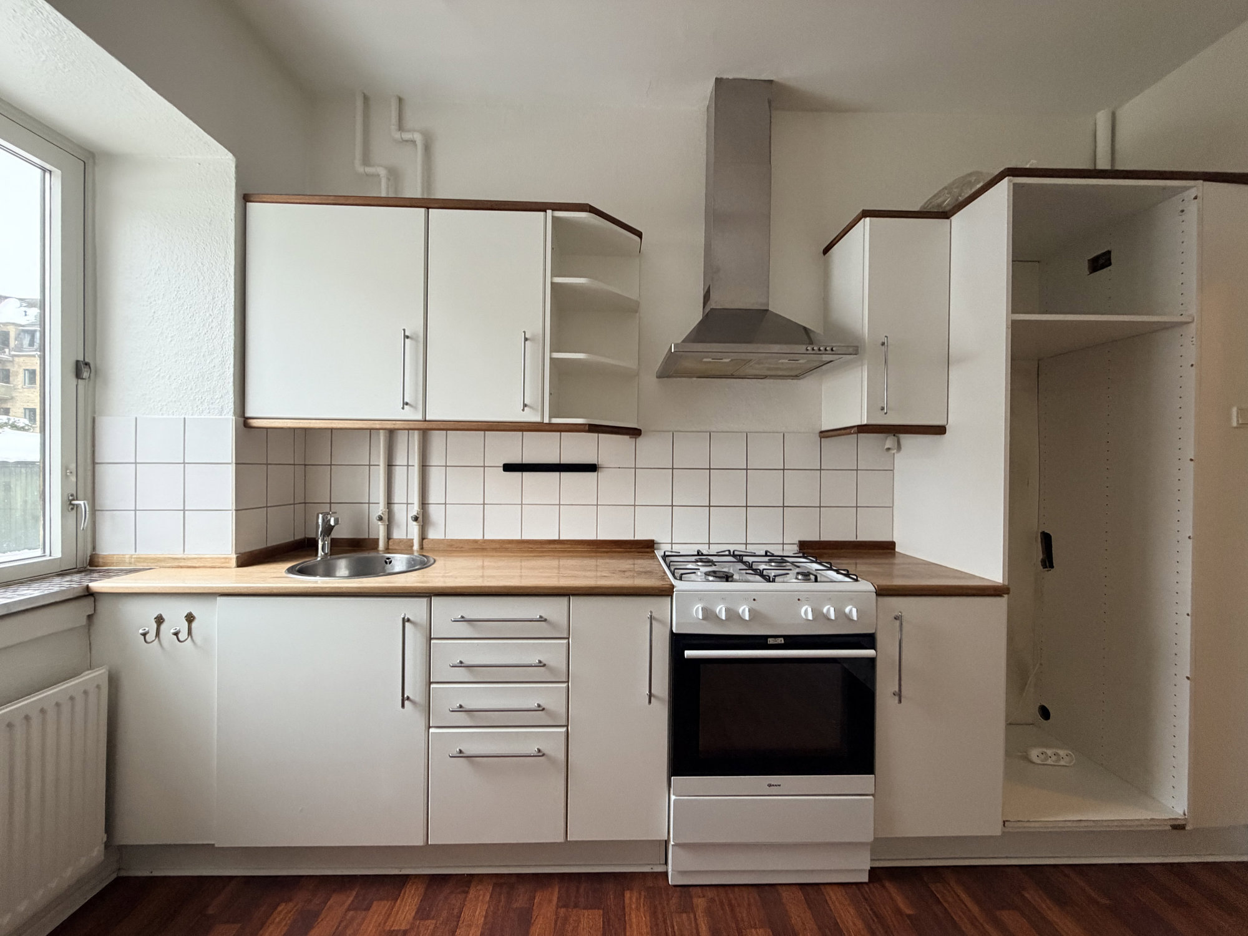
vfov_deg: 85.7
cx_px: 624
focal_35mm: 14
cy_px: 468
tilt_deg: -0.7
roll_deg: -0.6
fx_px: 505
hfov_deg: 102.1
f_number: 2.2
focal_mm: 2.22
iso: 320
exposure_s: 1/89
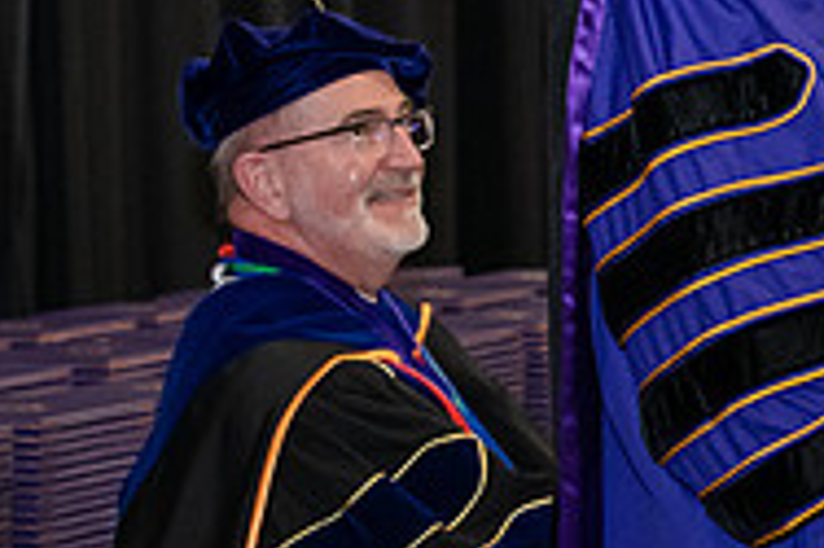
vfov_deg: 6.3
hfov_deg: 9.4
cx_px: 1048
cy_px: -134
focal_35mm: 216
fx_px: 4940
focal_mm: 70
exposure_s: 1/200
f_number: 5
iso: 2500
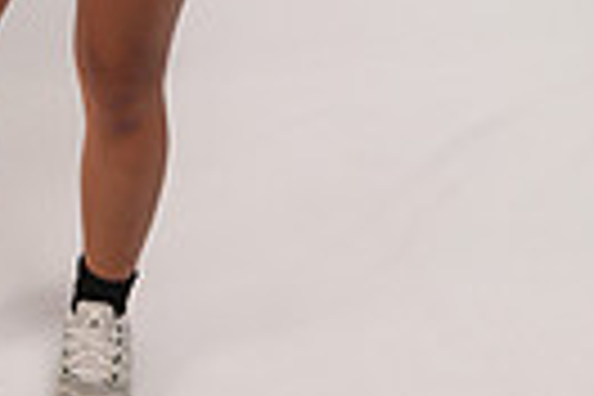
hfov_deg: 23.9
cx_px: 32
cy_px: -468
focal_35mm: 82
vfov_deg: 13.5
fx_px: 1353
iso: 200
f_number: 7.1
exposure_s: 1/100
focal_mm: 24
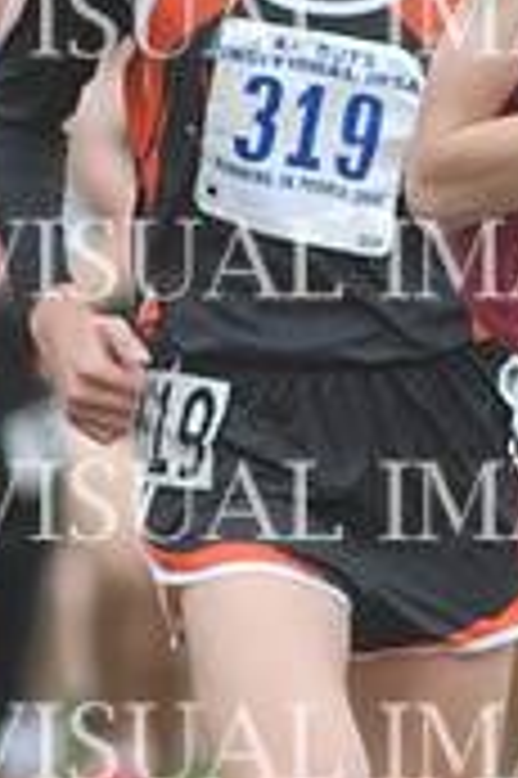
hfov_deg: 0.9
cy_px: 382
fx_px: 32697
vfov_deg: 1.4
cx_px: 734
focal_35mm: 1512
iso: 800
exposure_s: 1/400
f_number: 4
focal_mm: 300
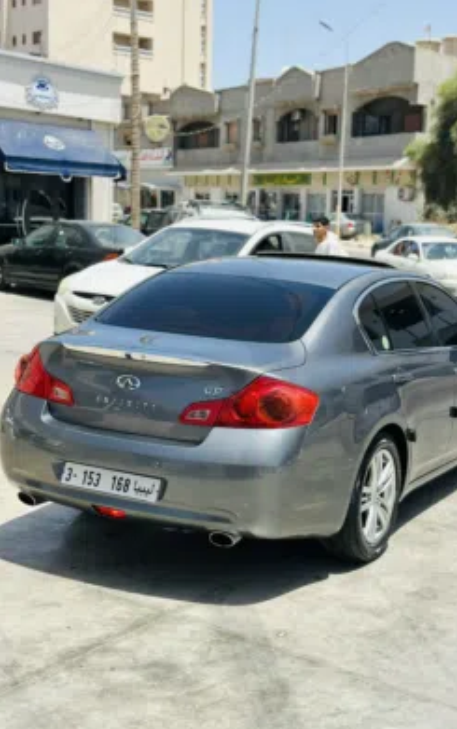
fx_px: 1034
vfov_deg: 38.8
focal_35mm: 52
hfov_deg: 24.9
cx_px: 278
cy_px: 369
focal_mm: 6.86
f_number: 1.78
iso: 100
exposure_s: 1/2667
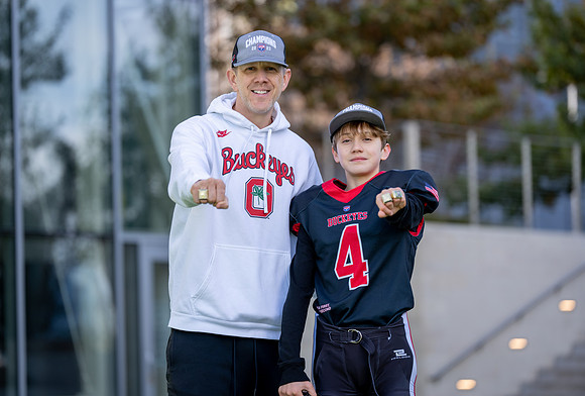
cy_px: 191
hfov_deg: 13.4
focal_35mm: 152
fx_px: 2485
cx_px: 307
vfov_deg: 9.1
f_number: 2.8
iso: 100
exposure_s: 1/640
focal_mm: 142
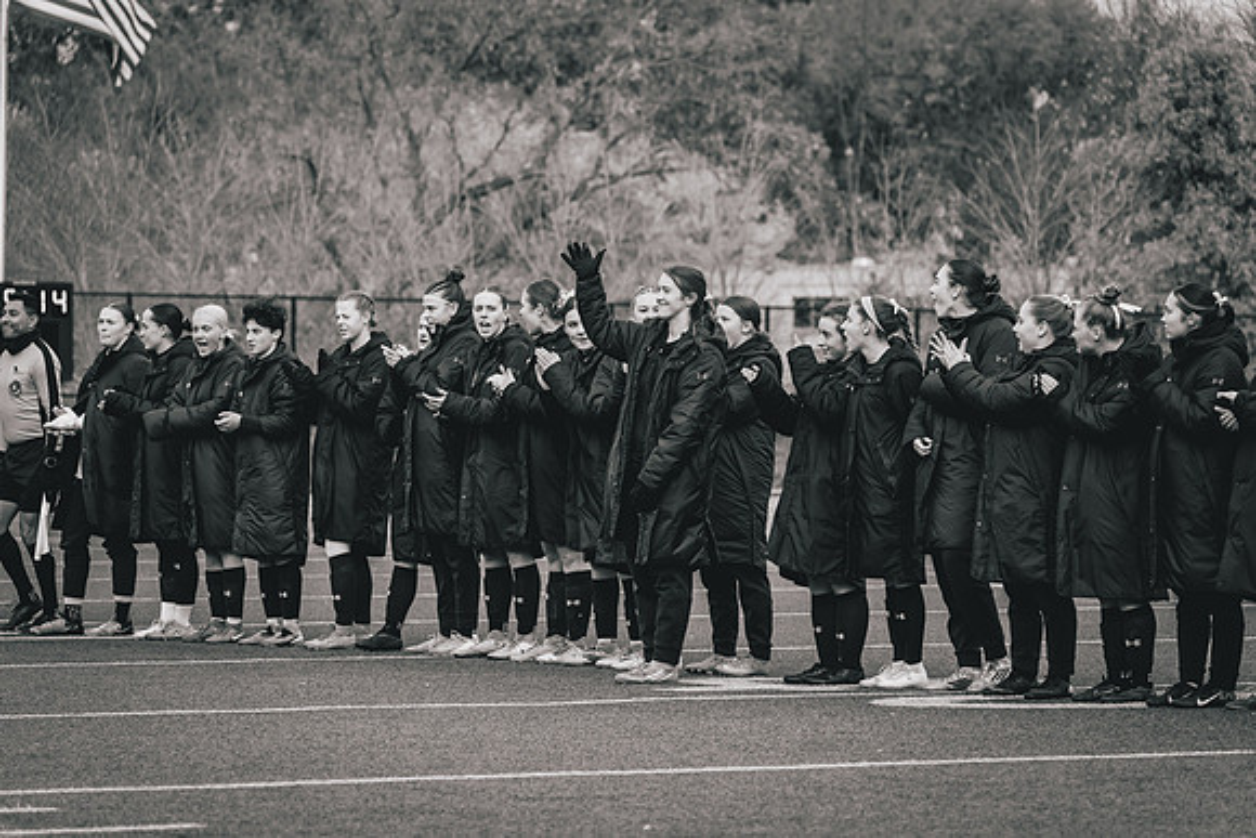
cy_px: 419
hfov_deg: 11.0
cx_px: 628
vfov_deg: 7.4
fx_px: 6502
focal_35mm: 186
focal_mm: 186
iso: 800
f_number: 6.3
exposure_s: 1/1000
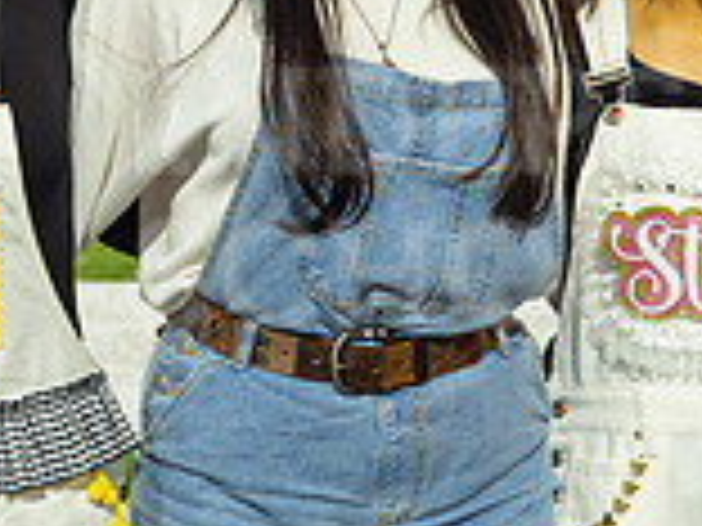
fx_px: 2048
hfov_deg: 19.4
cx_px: 229
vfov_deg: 14.4
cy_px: -20
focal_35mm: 101
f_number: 3.2
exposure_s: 1/500
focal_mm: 28
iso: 1000
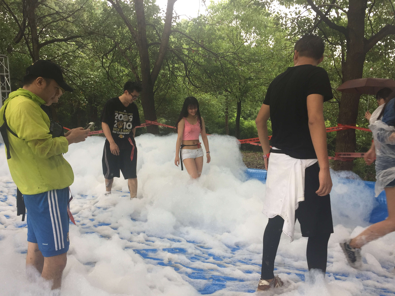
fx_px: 331
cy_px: 148
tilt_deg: -5.5
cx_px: 198
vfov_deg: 48.2
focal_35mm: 29
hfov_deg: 61.7
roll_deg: -1.0
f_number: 2.2
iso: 32
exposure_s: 1/120
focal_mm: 4.15
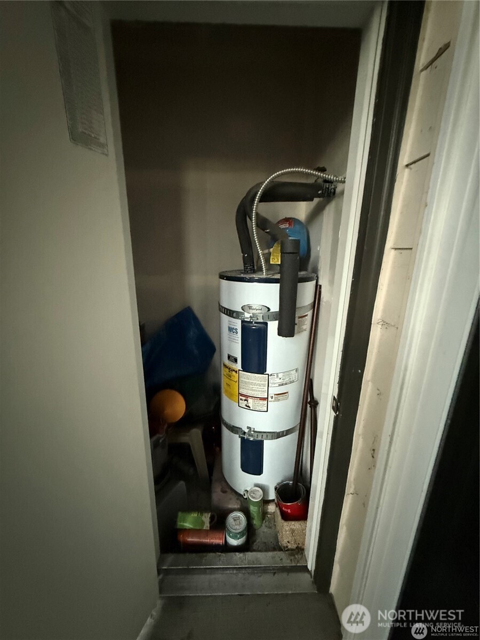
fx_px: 259
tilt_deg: -12.7
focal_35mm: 14
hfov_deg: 85.7
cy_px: 320
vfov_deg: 102.1
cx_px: 240
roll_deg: -0.8
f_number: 2.2
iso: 1600
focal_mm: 2.22
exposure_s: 1/33
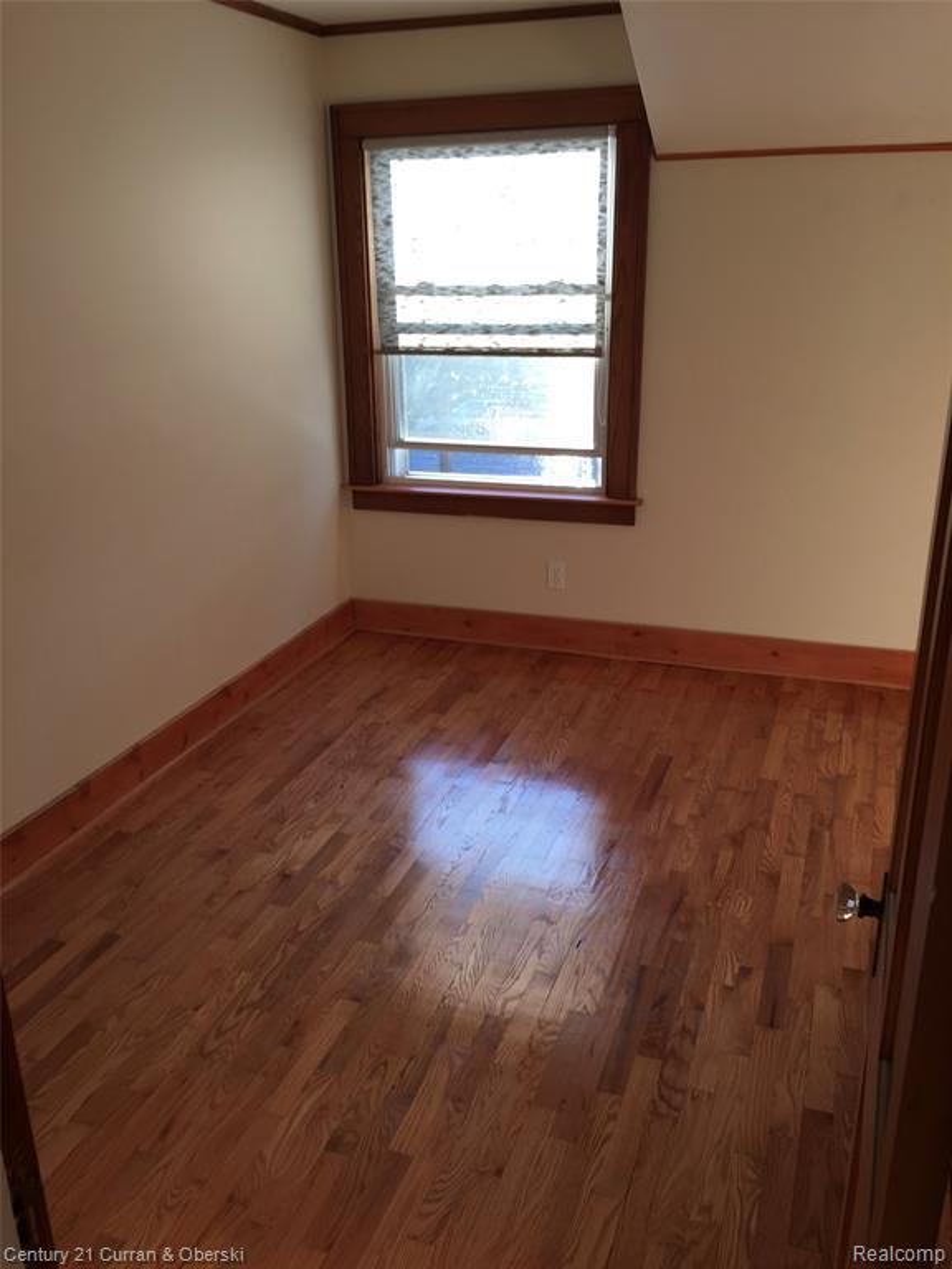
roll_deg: +0.7
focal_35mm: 29
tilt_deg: -19.0
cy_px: 634
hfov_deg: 48.2
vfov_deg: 61.7
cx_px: 476
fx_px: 1063
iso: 32
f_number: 2.2
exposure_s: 1/60
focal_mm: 4.15
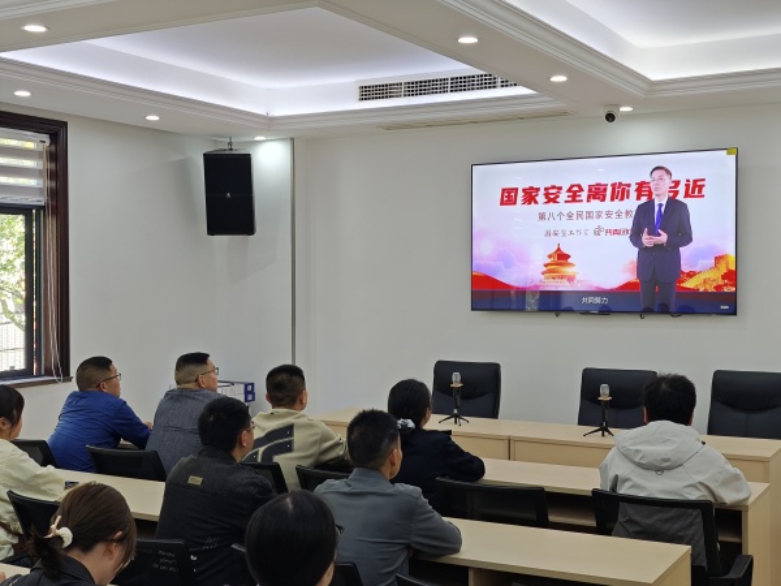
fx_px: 1038
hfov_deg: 41.2
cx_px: 390
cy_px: 293
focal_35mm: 46
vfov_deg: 31.5
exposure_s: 1/100
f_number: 1.6
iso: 80
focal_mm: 6.55
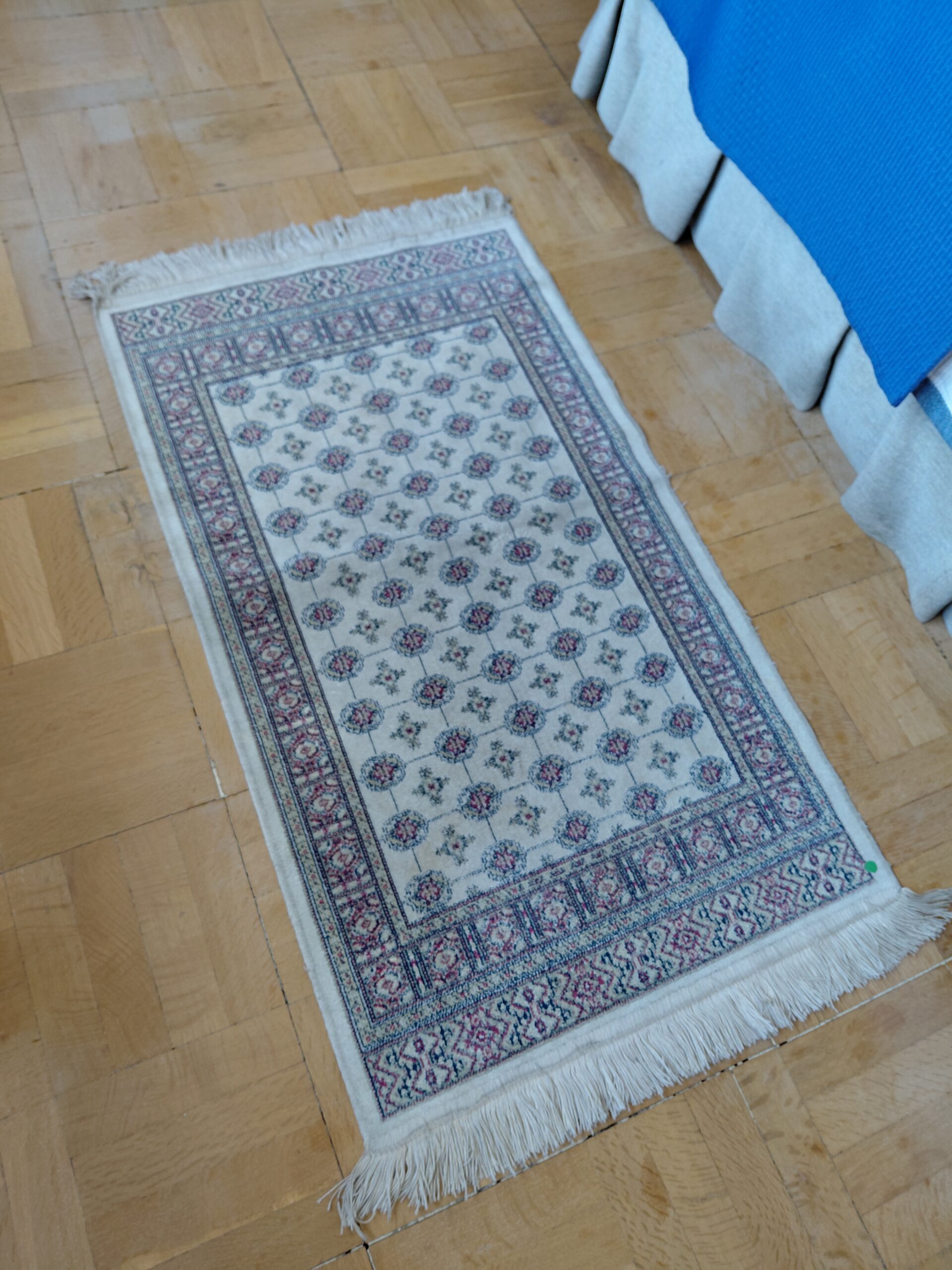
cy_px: 635
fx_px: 917
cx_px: 476
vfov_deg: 69.4
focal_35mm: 25
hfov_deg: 54.9
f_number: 1.8
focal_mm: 4.69
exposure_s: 1/60
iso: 160
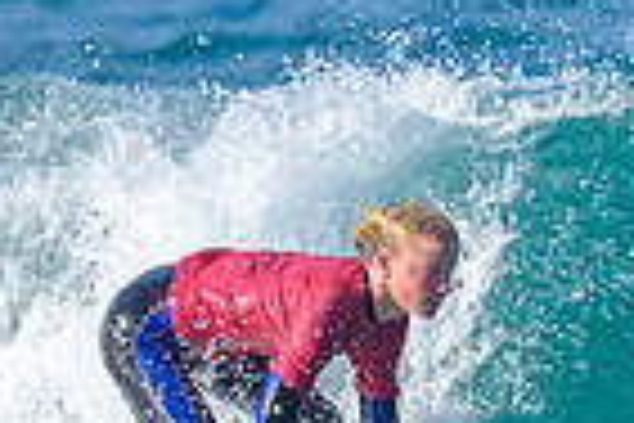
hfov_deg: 0.5
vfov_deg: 0.3
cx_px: 745
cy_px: 375
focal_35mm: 4521
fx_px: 79614
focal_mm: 800
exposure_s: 1/2000
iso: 400
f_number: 6.3
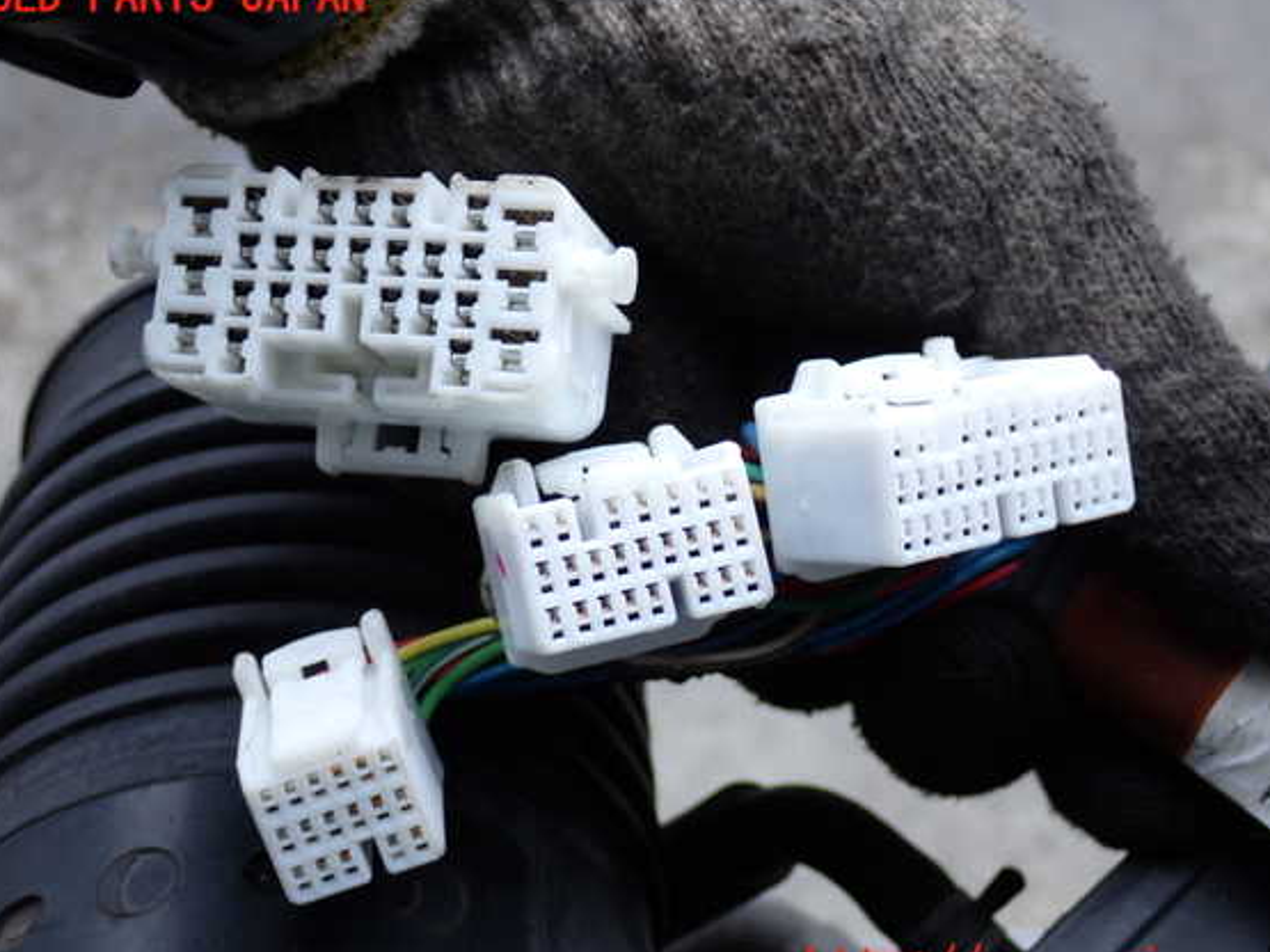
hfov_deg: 29.0
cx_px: 636
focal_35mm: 67
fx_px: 2458
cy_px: 483
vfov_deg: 21.9
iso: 125
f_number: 3.6
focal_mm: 11.09
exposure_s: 1/125
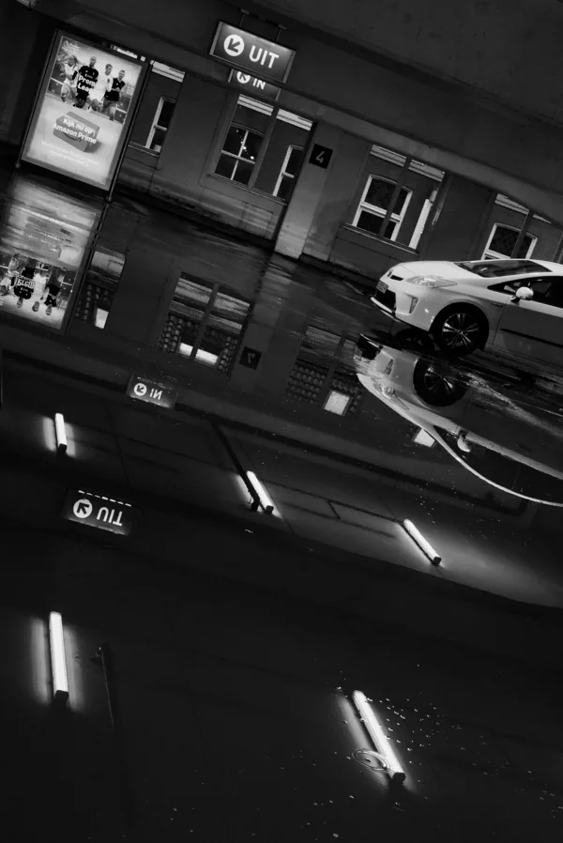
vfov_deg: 48.4
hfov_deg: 33.4
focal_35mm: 40
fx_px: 937
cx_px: 282
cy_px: 422
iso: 5000
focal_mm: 26
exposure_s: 1/60
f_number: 6.3
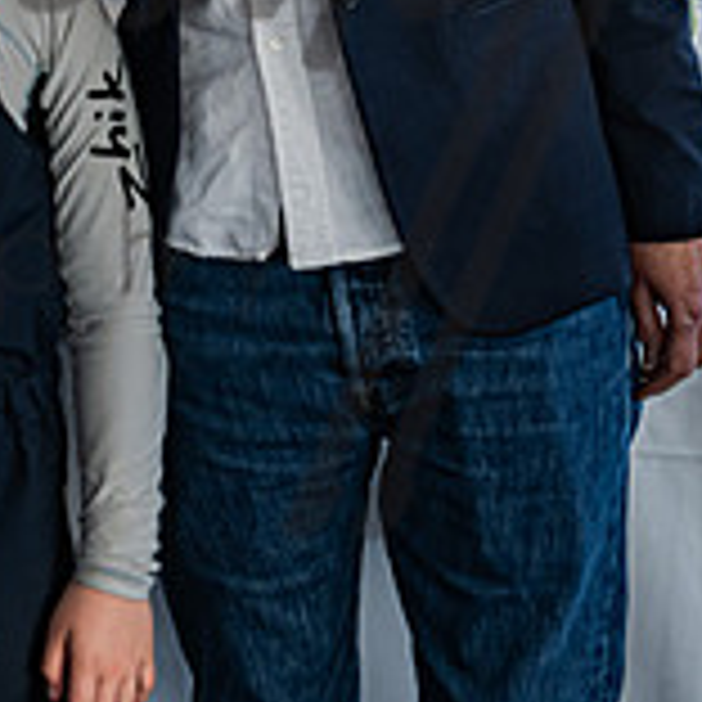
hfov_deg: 12.1
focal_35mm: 142
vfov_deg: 11.9
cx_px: -120
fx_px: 3258
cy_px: -220
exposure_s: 1/250
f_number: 5
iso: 220
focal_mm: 37
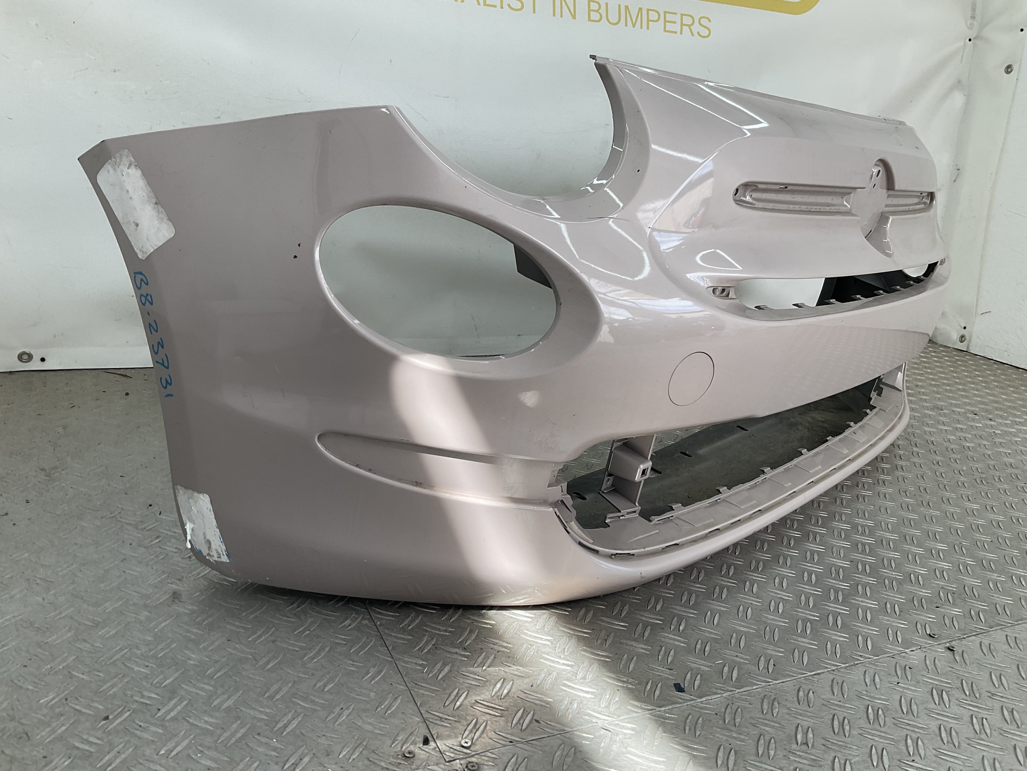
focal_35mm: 29
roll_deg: -7.1
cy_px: 386
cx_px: 514
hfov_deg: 61.7
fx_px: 860
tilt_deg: -16.4
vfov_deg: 48.2
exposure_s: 1/238
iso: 16
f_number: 1.8
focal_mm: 3
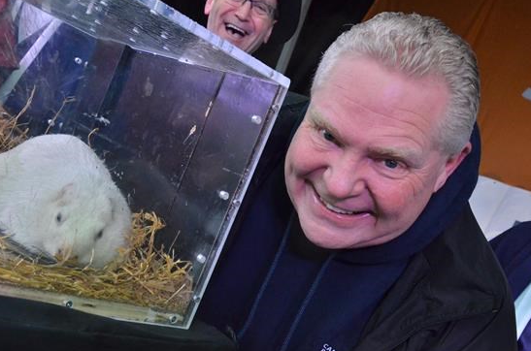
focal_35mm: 45
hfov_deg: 44.0
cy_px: 182
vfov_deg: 30.0
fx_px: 656
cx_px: 233
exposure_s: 1/320
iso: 3200
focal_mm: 25
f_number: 7.1
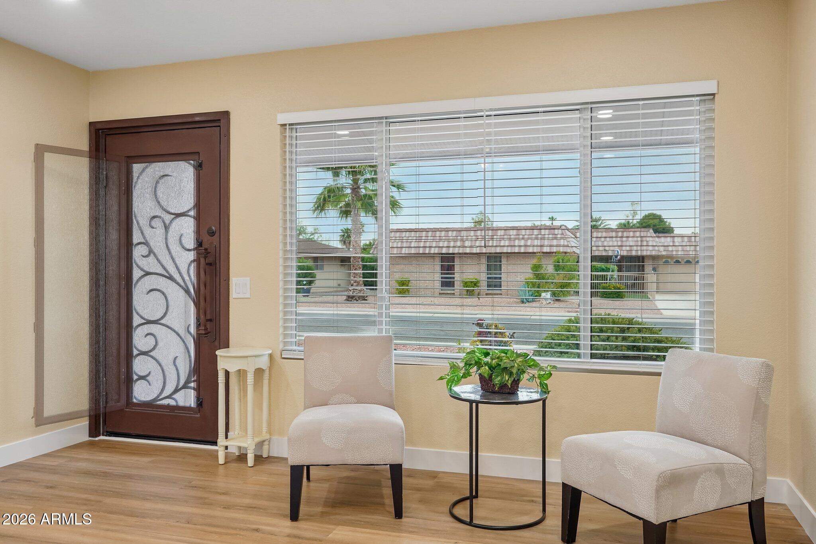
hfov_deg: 63.7
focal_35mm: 29
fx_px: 657
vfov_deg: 45.0
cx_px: 408
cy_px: 272
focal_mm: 29
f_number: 8
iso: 400
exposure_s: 1/30
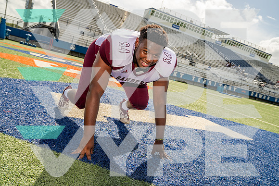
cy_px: 93
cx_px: 140
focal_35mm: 31
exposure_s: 1/500
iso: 100
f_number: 5.6
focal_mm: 31
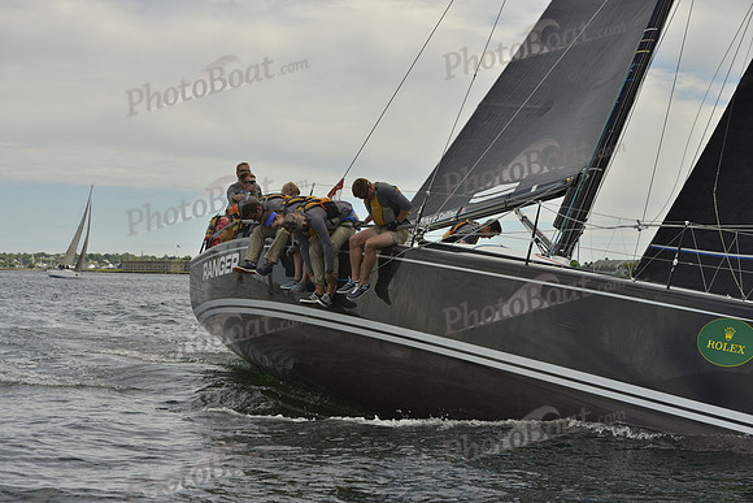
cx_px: 376
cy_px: 252
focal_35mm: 102
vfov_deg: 13.4
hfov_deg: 20.0
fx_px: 2134
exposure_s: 1/1600
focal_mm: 102
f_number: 7.1
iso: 280
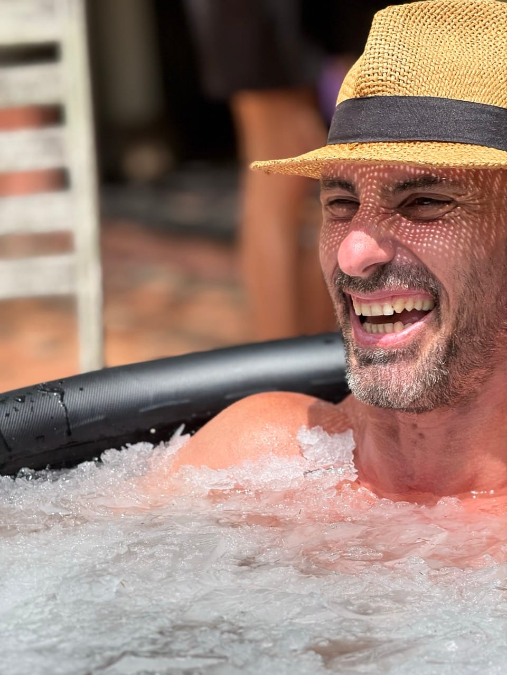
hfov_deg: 12.3
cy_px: 338
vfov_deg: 16.4
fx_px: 2343
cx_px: 254
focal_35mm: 120
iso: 64
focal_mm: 15.66
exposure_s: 1/830
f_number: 2.8
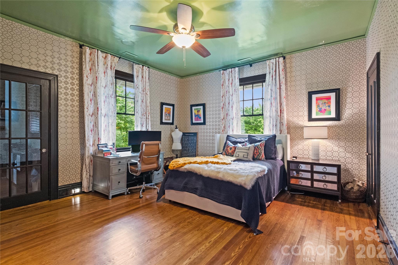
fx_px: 177
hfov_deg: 96.7
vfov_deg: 73.7
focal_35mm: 16
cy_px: 132
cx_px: 199
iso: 2000
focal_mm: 10.5
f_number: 7.1
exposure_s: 1/3
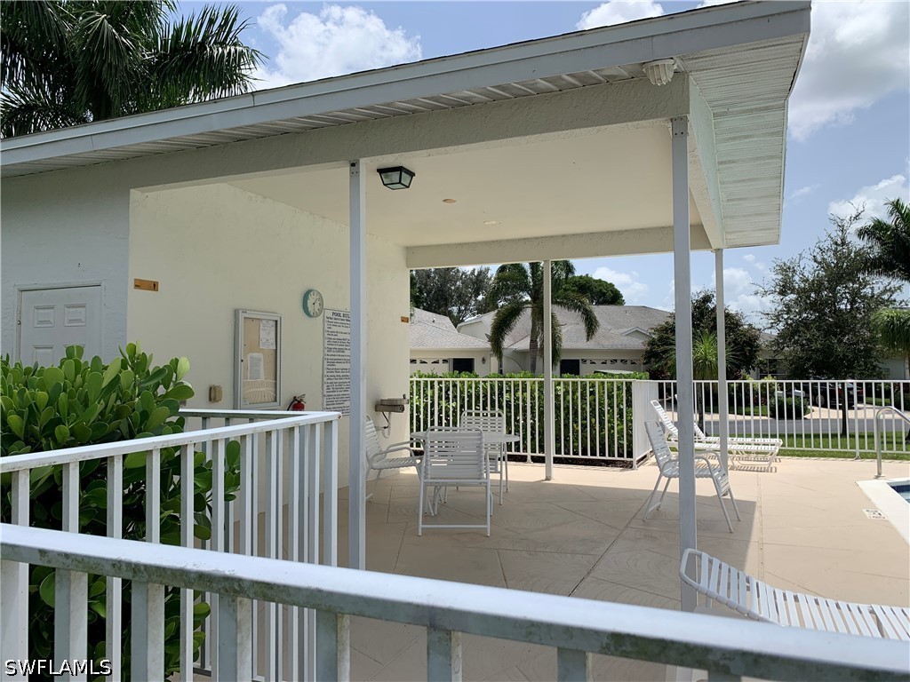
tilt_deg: +2.3
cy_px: 341
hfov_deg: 67.3
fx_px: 683
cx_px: 455
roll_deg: -0.5
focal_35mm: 26
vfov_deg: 53.1
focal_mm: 4.25
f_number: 1.8
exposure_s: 1/3086
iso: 25
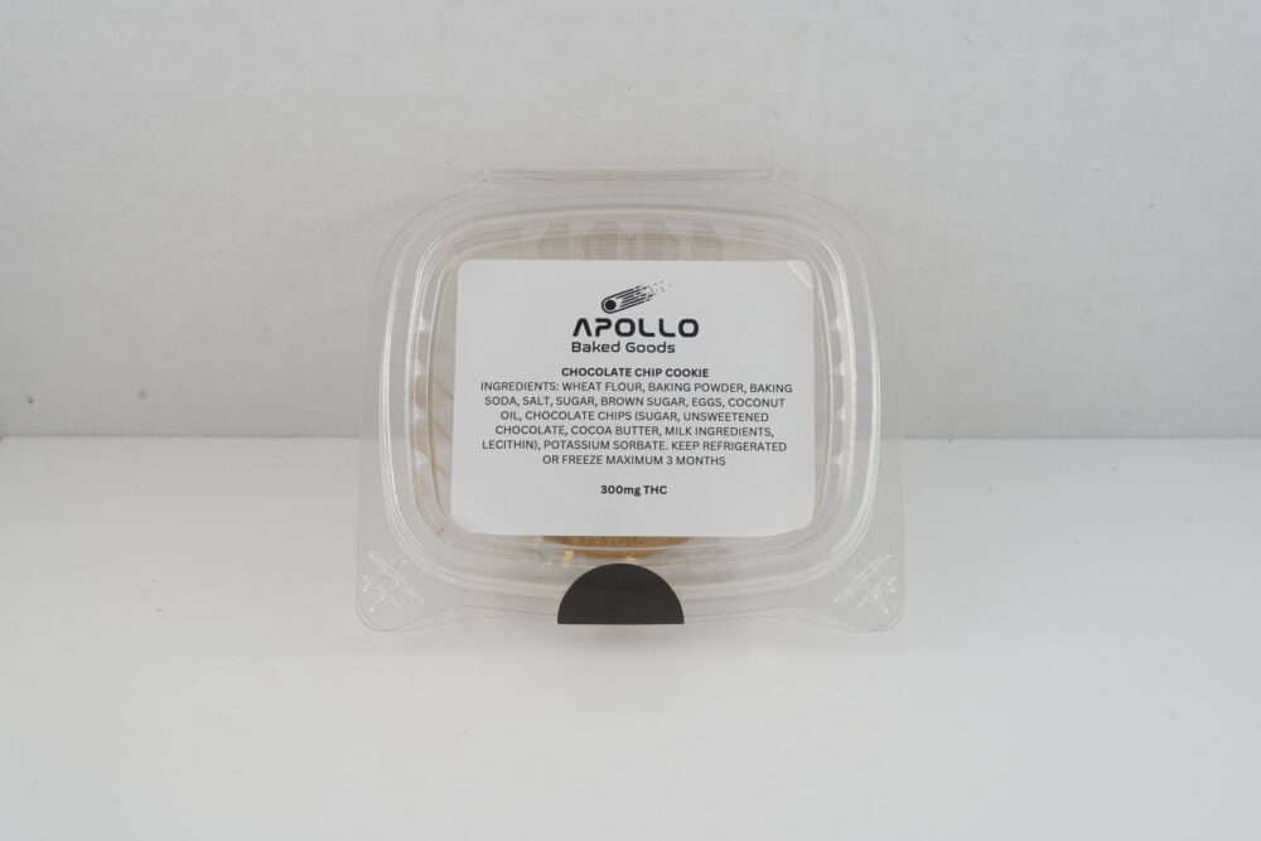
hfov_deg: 28.8
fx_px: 2452
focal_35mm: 70
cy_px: 420
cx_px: 630
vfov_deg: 19.5
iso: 100
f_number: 10
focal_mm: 70
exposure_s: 1/30
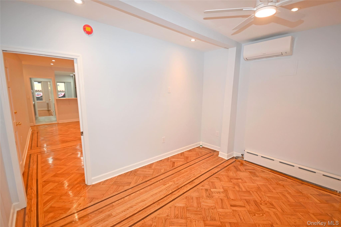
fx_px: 142
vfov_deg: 77.3
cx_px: 170
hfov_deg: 100.4
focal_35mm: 15
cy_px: 114
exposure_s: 1/60
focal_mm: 10
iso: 220
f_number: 4
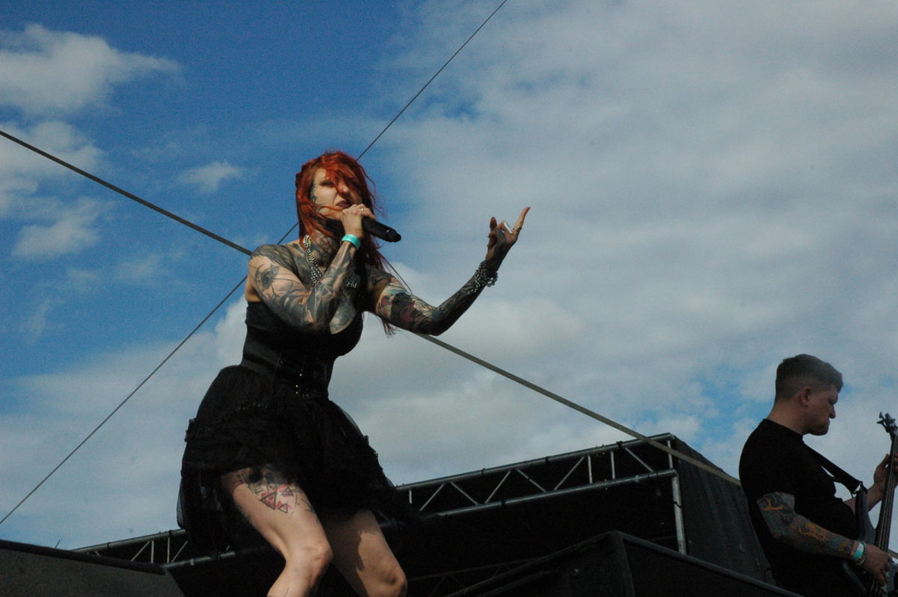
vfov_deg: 18.9
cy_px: 298
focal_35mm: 72
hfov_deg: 28.1
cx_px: 449
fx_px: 1794
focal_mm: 48
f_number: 14
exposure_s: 1/2000
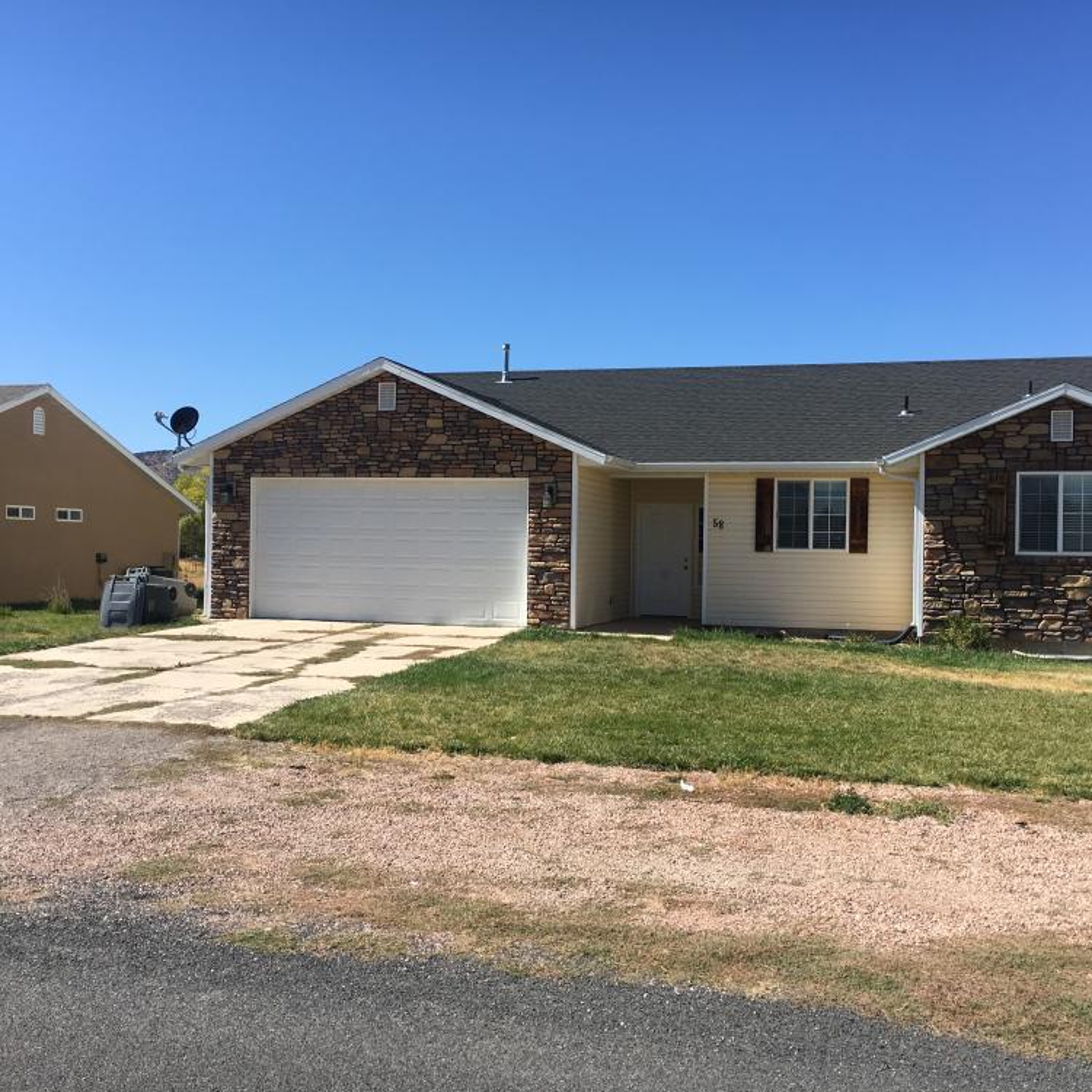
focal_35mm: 35
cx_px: 582
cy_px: 550
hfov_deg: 47.2
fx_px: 1249
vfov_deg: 47.2
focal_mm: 4.15
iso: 25
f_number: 2.2
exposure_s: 1/1748
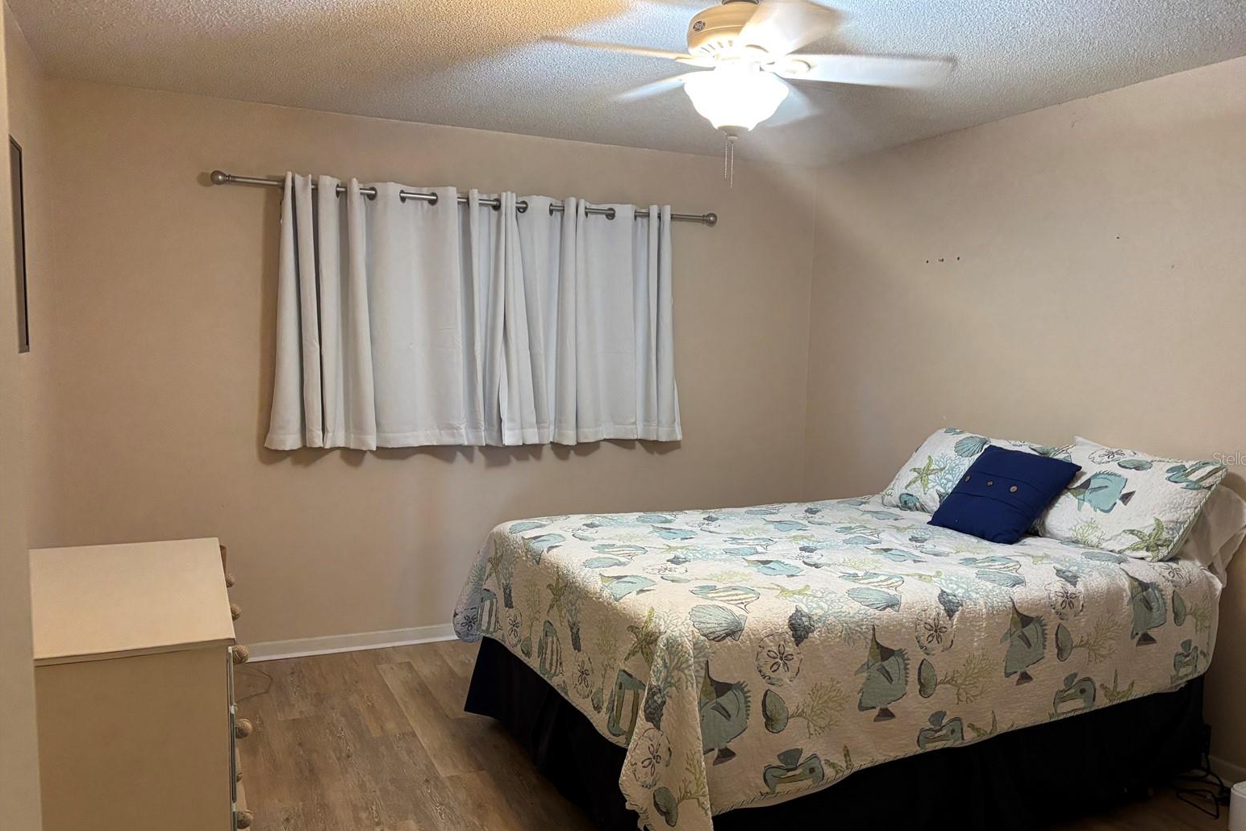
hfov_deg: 65.5
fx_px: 969
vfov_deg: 46.3
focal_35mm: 28
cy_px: 458
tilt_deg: -6.7
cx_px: 644
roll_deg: -1.4
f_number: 1.6
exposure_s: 1/60
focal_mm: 5.96
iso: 320
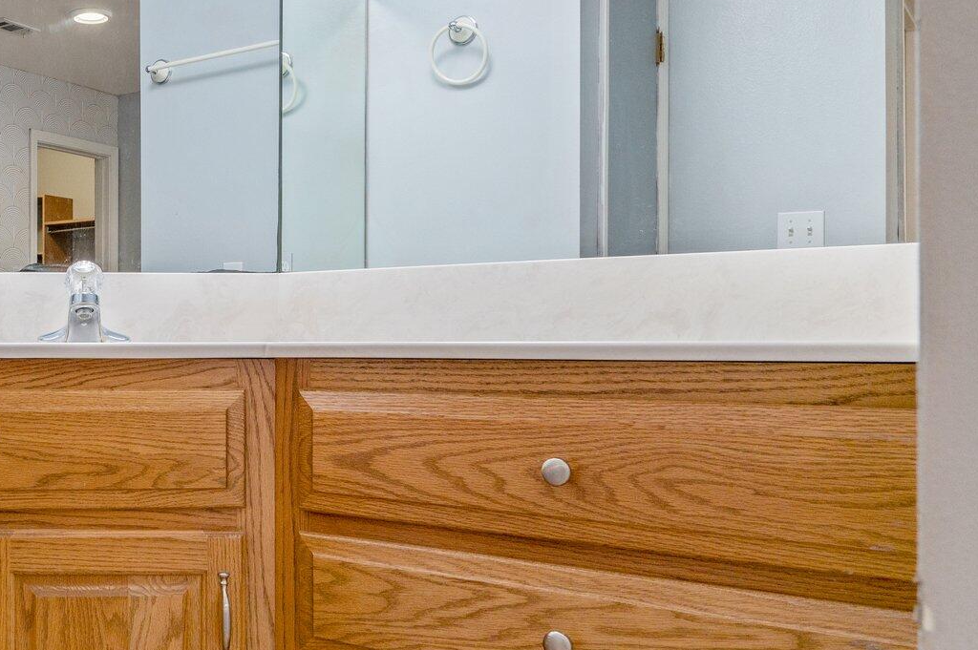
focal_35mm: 40
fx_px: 1086
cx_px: 80
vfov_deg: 33.3
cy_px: 345
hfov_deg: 43.8
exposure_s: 1/25
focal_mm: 20
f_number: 9
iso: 500
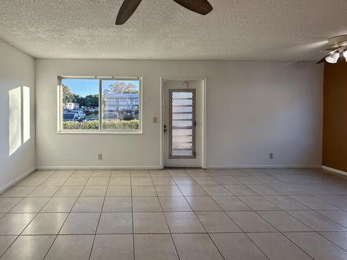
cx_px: 132
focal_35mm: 18
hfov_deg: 86.2
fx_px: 180
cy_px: 112
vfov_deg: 71.2
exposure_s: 1/133
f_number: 2.2
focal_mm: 2.22
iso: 40
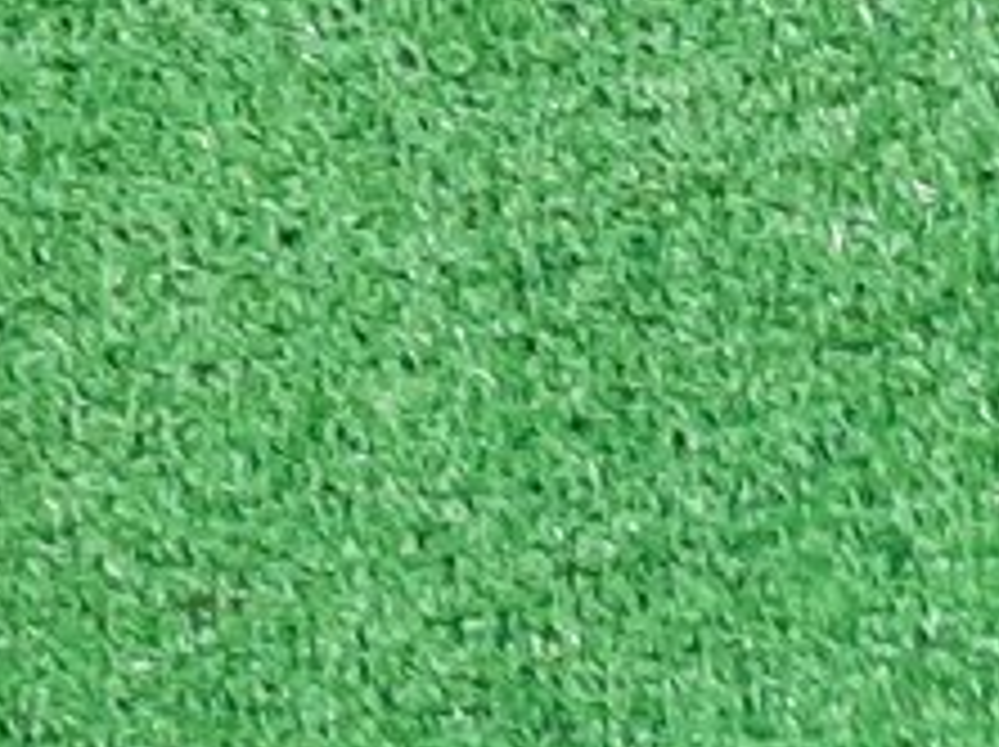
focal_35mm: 169
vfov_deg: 7.7
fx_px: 4872
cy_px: 2178
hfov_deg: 11.0
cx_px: 1764
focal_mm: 3.93
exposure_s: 1/33
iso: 173
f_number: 1.7
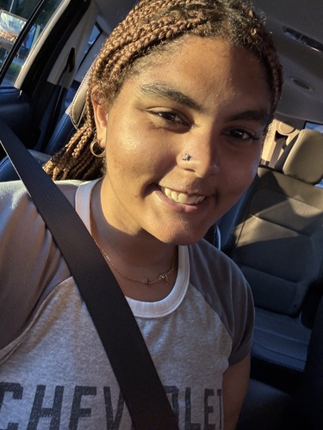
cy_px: 215
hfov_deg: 46.8
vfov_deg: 60.0
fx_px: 373
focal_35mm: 30
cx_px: 162
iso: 160
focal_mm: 2.69
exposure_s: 1/60
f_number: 1.9
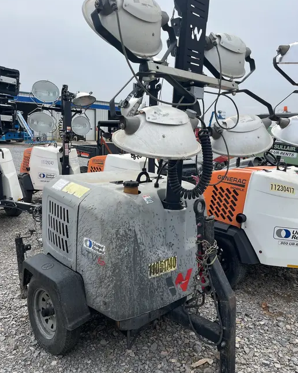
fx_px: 320
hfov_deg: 49.9
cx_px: 149
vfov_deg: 60.4
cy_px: 176
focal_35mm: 29
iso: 50
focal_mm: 5.1
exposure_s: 1/3521
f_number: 1.6
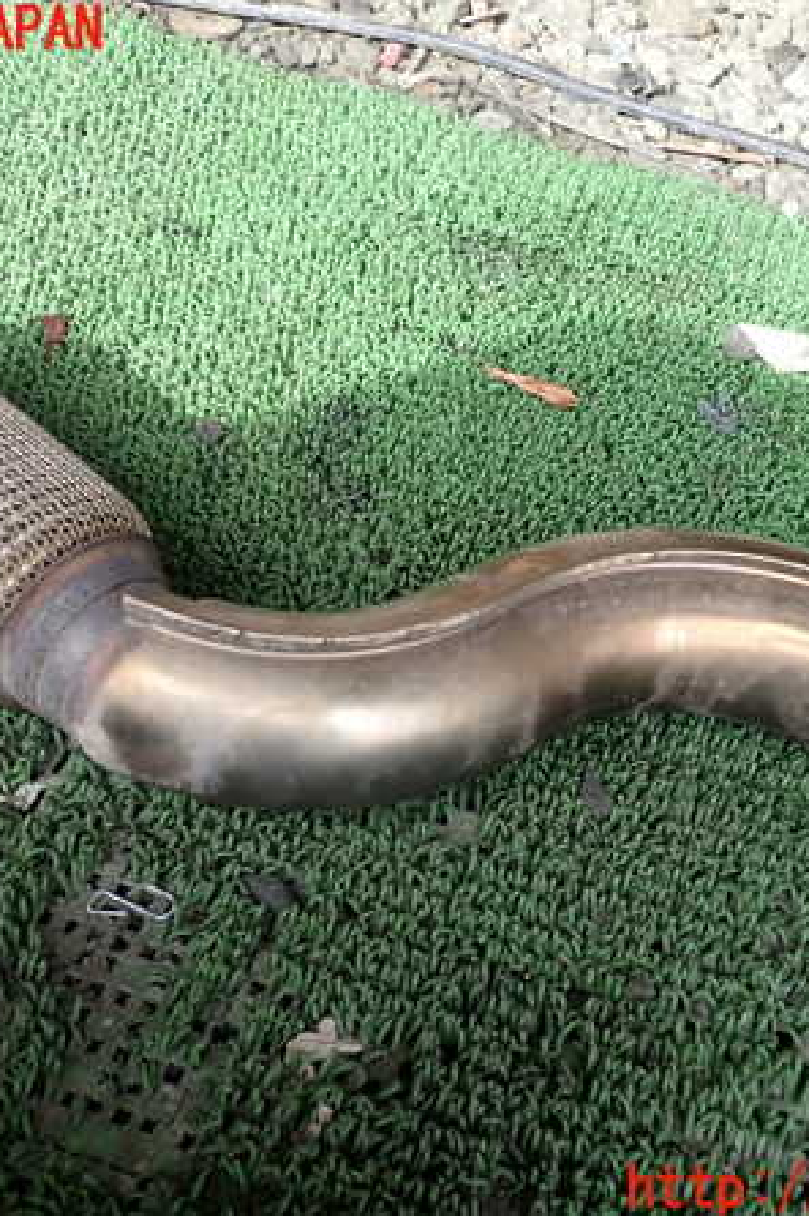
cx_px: 425
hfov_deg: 31.9
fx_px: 1417
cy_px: 611
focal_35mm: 42
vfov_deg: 46.4
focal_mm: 5.4
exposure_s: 1/160
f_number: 2.3
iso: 100
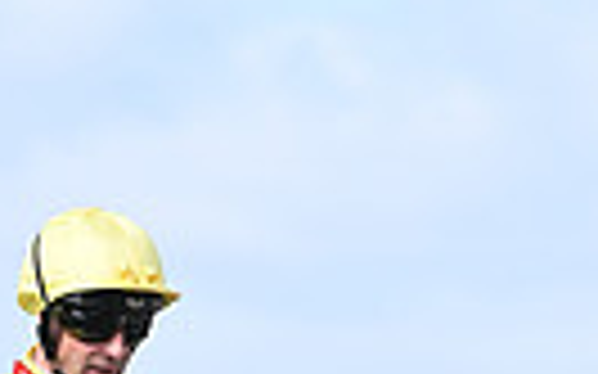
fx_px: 9546
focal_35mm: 586
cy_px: 883
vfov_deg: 2.2
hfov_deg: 3.6
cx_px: 184
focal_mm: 170
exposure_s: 1/800
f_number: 6.3
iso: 400
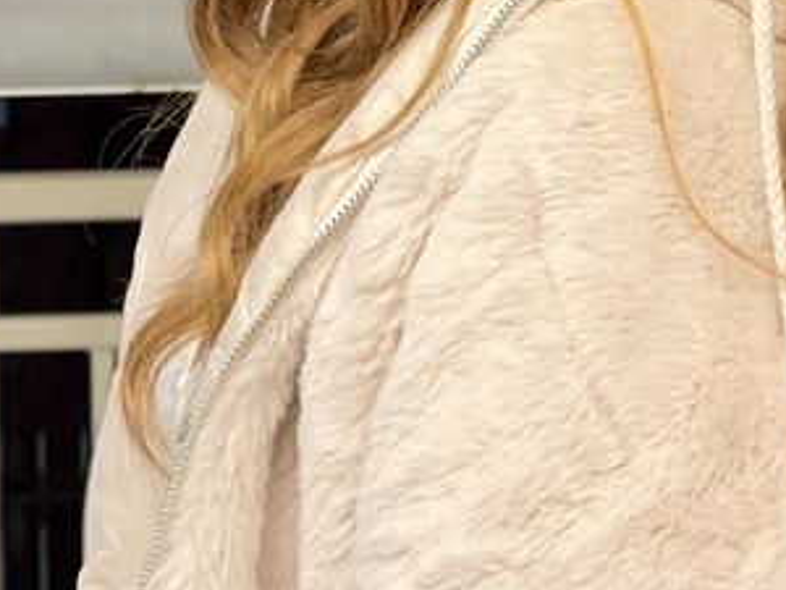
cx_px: 713
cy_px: -178
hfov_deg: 20.0
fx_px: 2180
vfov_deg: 14.7
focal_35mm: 96
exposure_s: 1/60
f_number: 1.78
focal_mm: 6.86
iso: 800
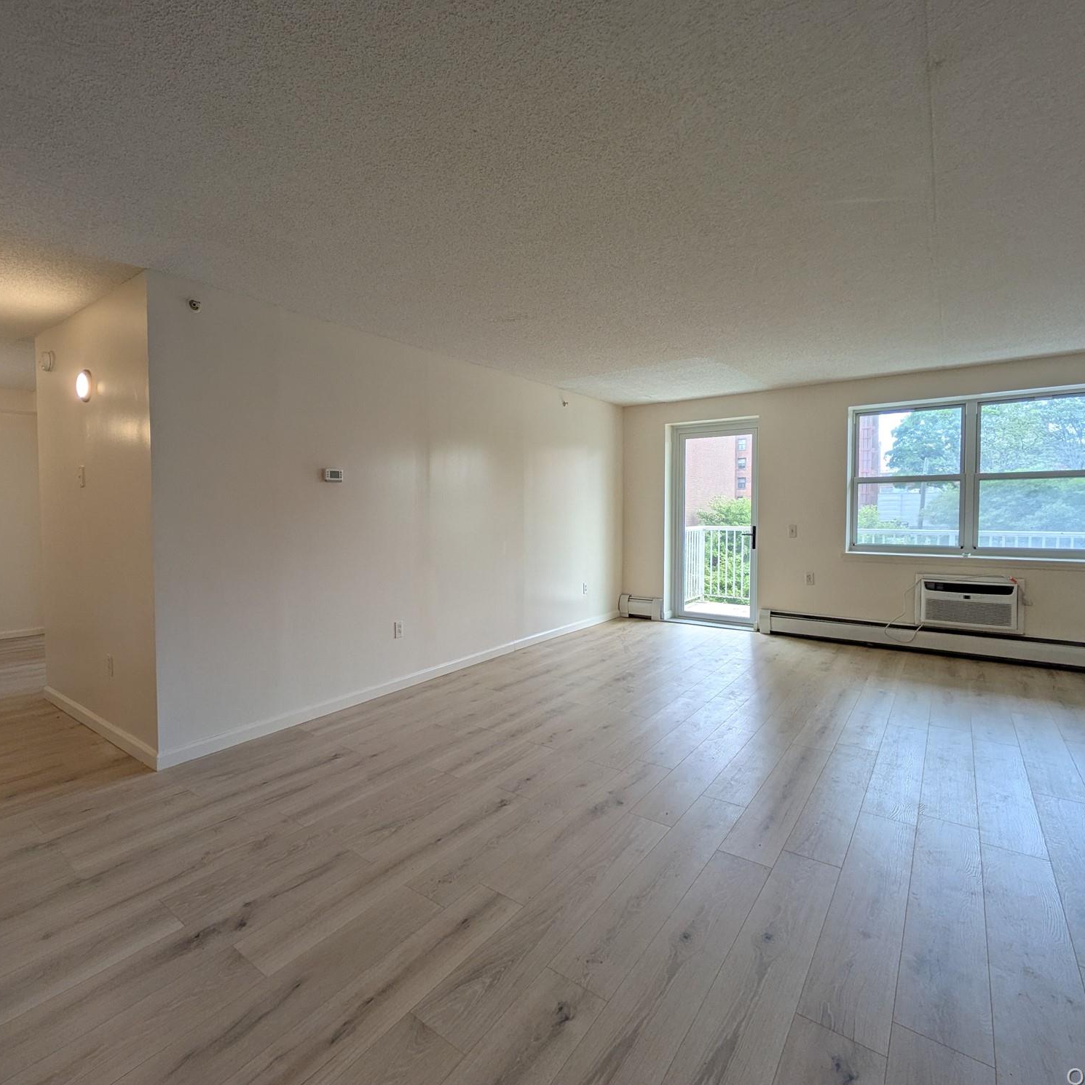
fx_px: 603
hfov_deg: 83.5
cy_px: 535
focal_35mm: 17
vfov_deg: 84.0
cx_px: 470
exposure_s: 1/120
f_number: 2.2
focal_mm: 1.83
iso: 64
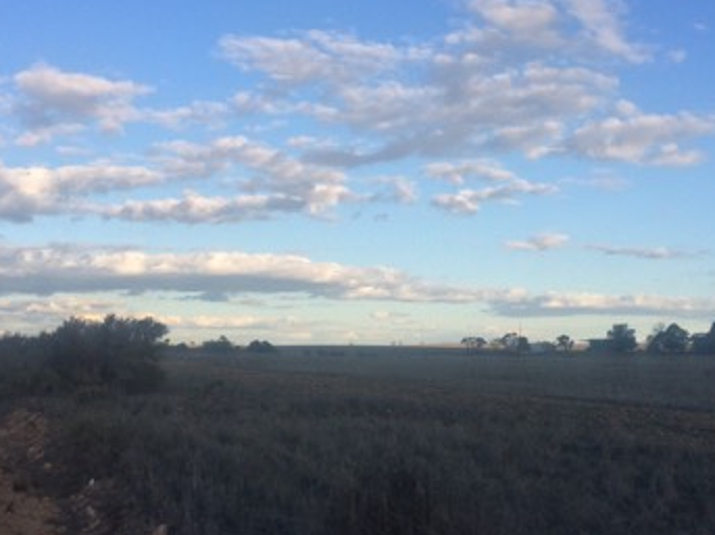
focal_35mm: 44
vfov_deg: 32.5
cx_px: 352
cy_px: 169
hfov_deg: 43.0
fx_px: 909
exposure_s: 1/1466
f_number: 2.2
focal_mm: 4.15
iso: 32
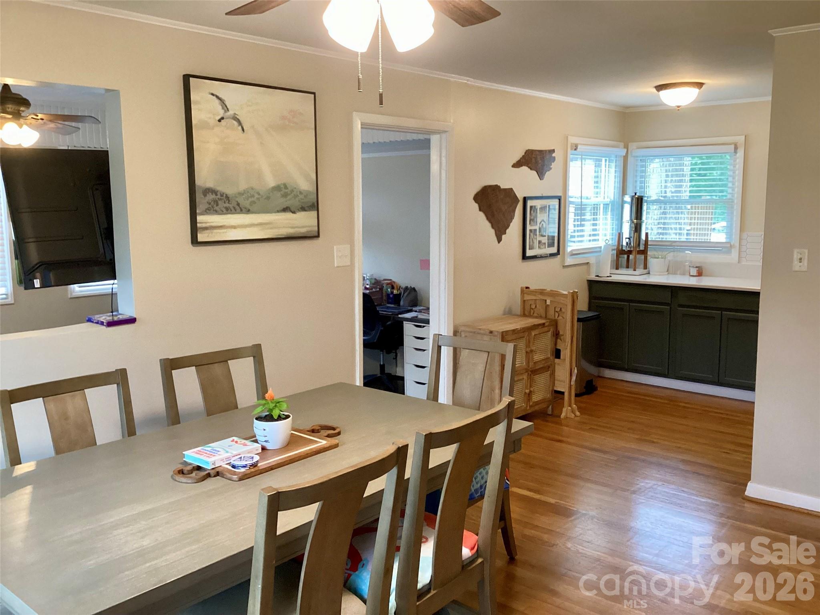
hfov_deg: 58.4
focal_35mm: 31
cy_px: 308
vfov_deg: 45.4
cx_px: 410
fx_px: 734
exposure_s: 1/60
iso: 320
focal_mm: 3.3
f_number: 2.4
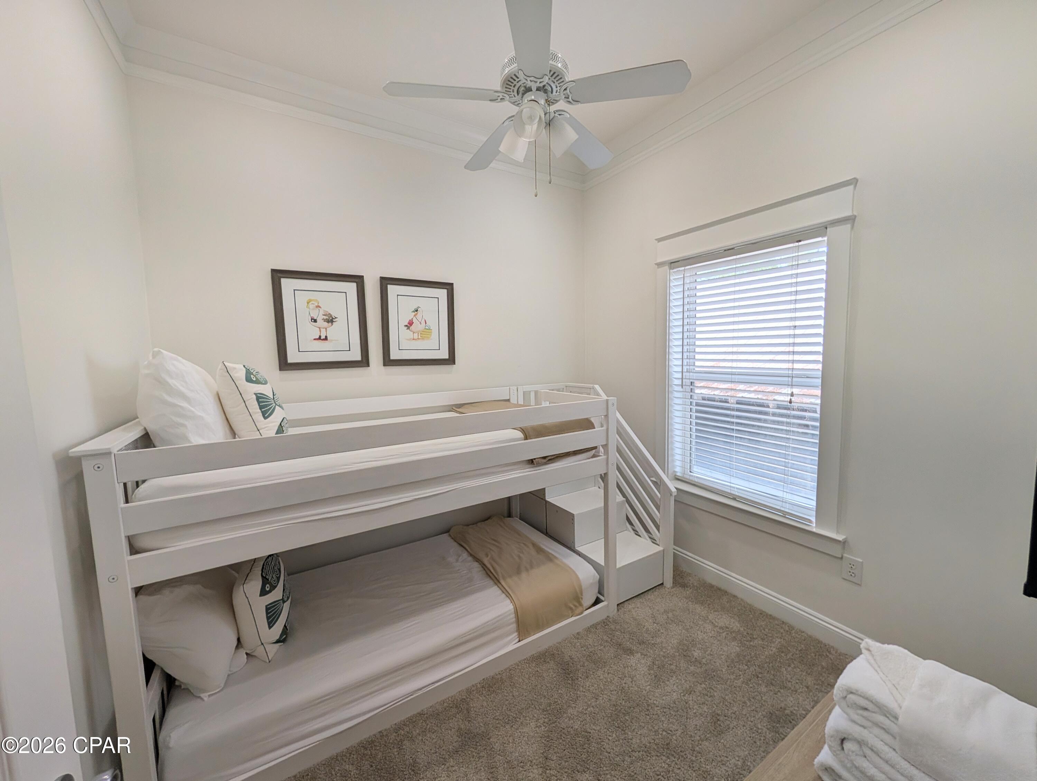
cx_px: 518
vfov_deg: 94.6
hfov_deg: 110.5
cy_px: 390
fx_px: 360
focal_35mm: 12
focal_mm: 2.02
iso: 43
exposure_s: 1/352
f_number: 1.7
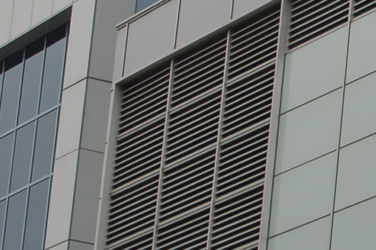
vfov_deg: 4.3
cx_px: 616
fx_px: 3295
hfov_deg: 6.4
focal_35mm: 316
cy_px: 32
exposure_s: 1/200
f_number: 7.1
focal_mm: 55
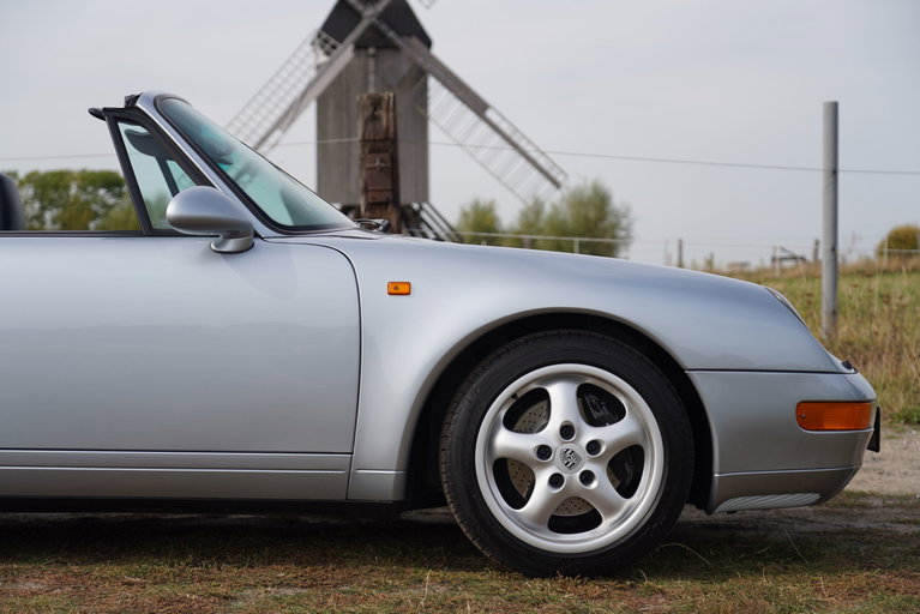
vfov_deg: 20.0
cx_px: 460
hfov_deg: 29.6
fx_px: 1738
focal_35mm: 68
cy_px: 307
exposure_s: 1/800
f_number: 4
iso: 100
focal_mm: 68
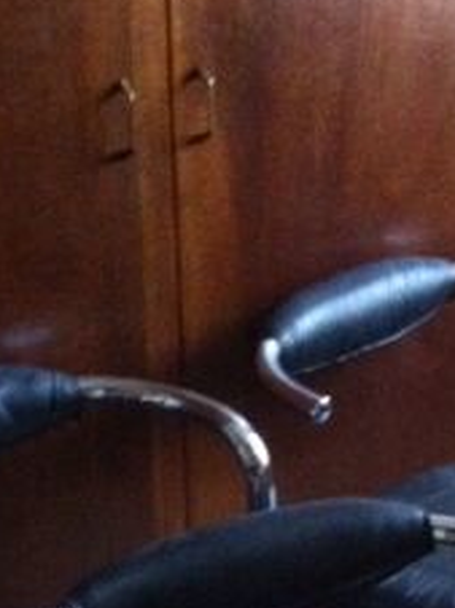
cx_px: 355
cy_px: 627
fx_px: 1738
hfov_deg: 14.8
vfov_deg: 19.2
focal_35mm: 99
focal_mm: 3.85
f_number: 2.8
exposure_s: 1/15
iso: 1000
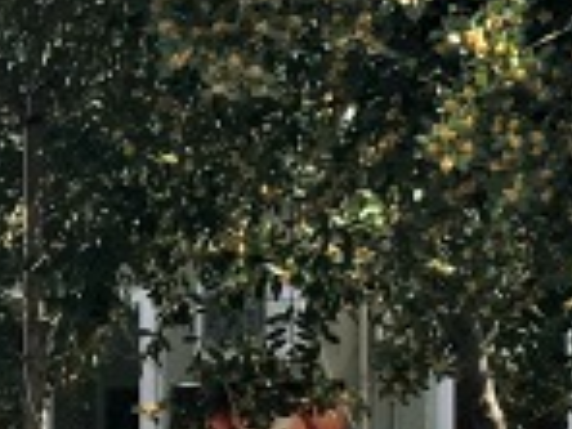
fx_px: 2594
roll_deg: -0.1
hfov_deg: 11.6
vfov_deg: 9.2
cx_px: -495
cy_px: 665
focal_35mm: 157
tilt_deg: -1.1
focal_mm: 4.15
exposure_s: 1/818
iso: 25
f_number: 2.2
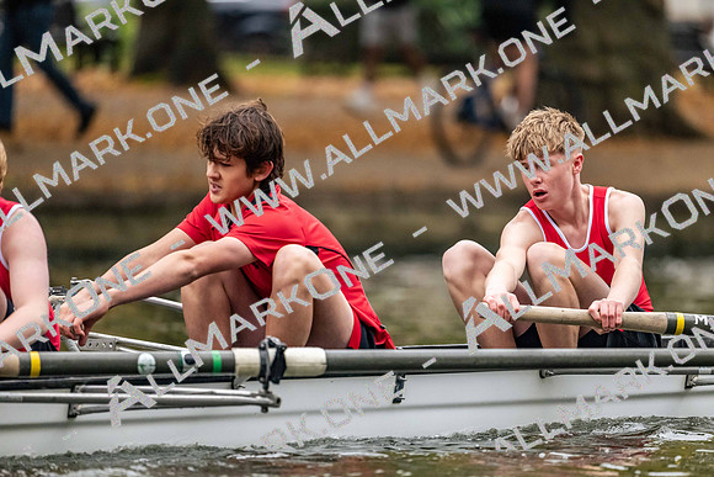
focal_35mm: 400
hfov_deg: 5.2
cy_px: 238
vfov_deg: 3.4
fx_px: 7935
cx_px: 357
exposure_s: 1/2000
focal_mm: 400
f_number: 4.5
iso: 5000
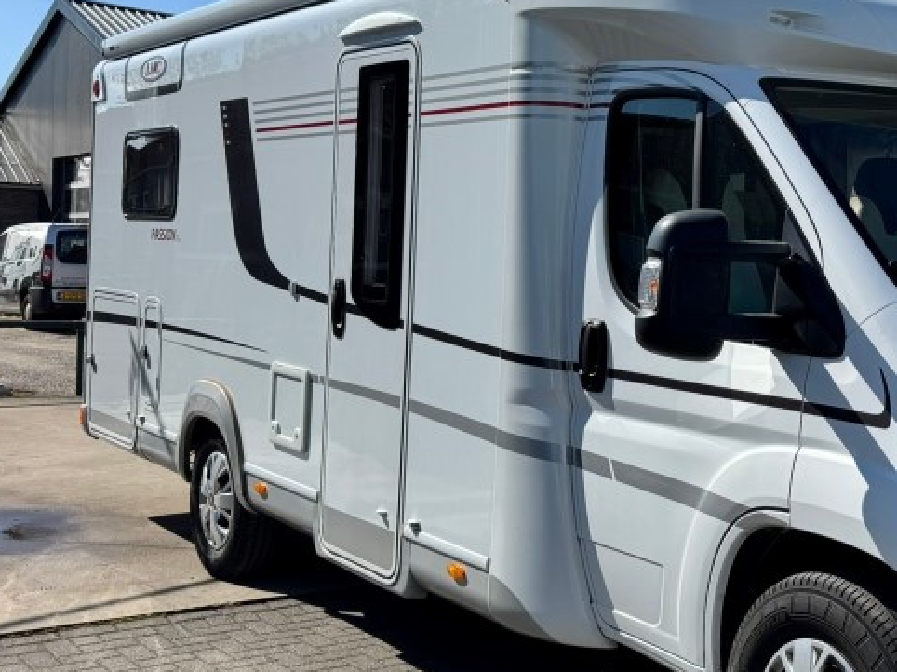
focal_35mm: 51
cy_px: 274
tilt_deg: +0.0
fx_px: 1321
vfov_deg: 28.5
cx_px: 808
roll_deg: -1.7
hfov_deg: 35.3
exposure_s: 1/5348
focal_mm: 6.76
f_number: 1.78
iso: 80
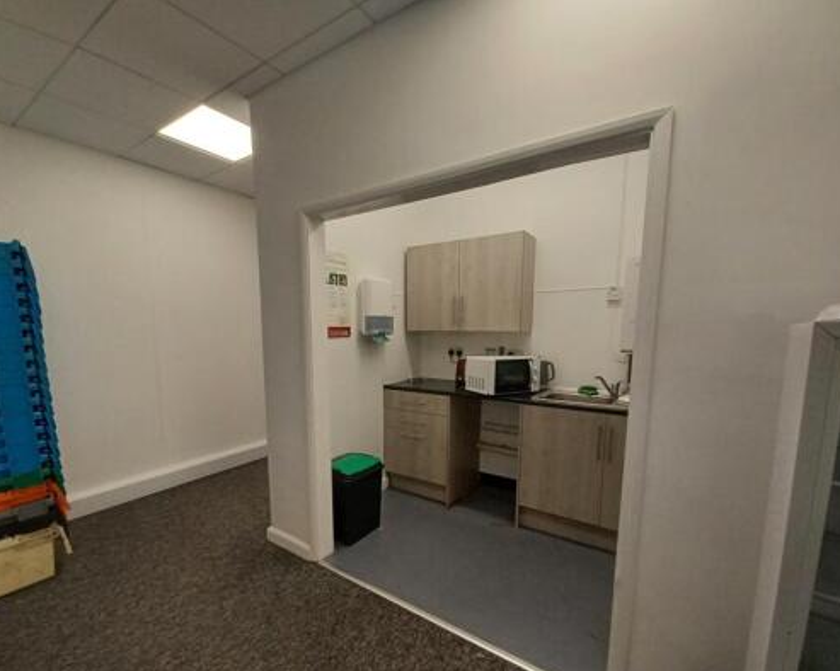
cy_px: 369
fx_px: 373
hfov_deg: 96.8
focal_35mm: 15
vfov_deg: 83.8
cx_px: 406
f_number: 2.2
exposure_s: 1/100
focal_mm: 1.42
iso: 125
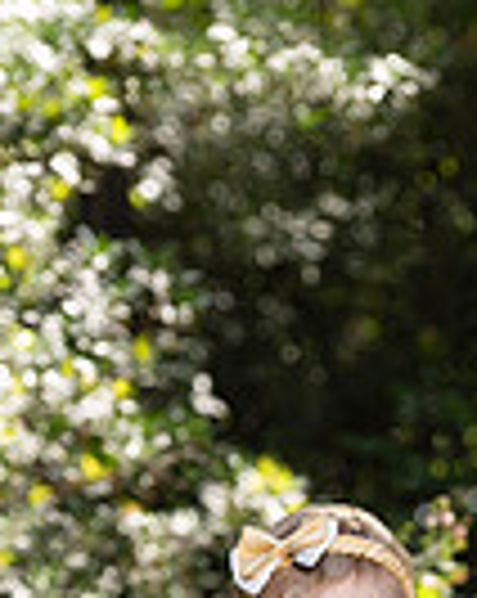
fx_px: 5731
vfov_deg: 5.9
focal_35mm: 324
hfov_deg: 4.8
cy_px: 895
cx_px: 572
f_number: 5.6
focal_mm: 102
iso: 200
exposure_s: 1/200
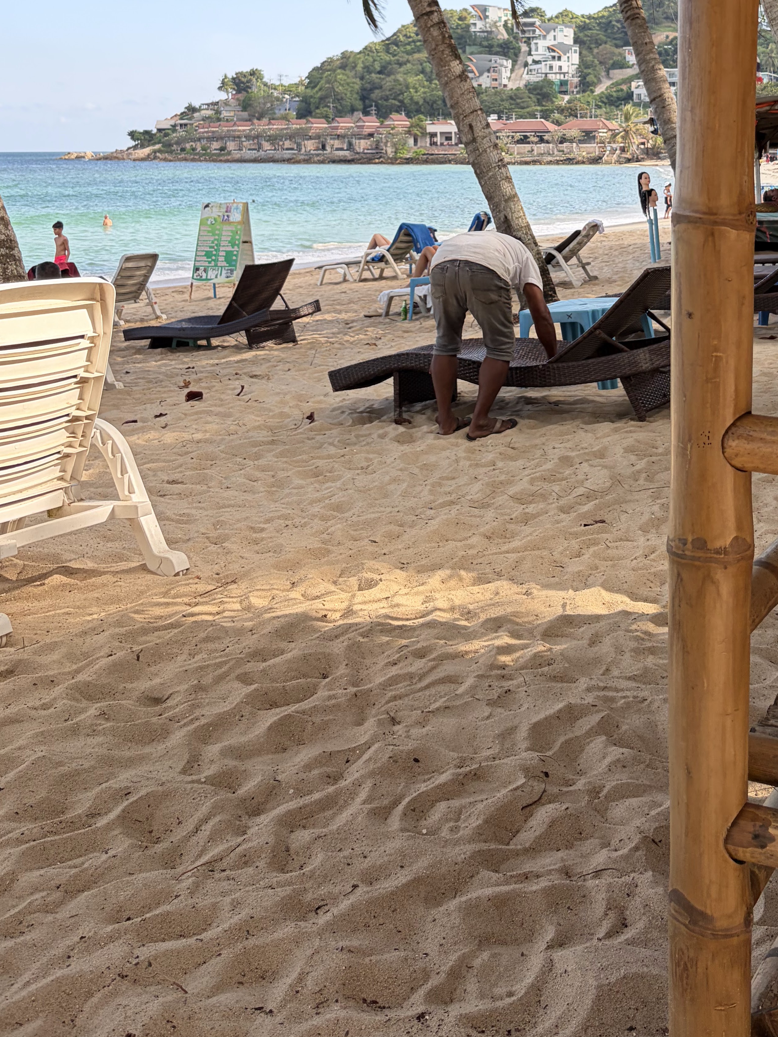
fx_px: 1319
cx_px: 527
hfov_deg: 32.6
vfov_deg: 40.8
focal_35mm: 44
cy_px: 183
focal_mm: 5.96
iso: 64
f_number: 1.6
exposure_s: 1/1081
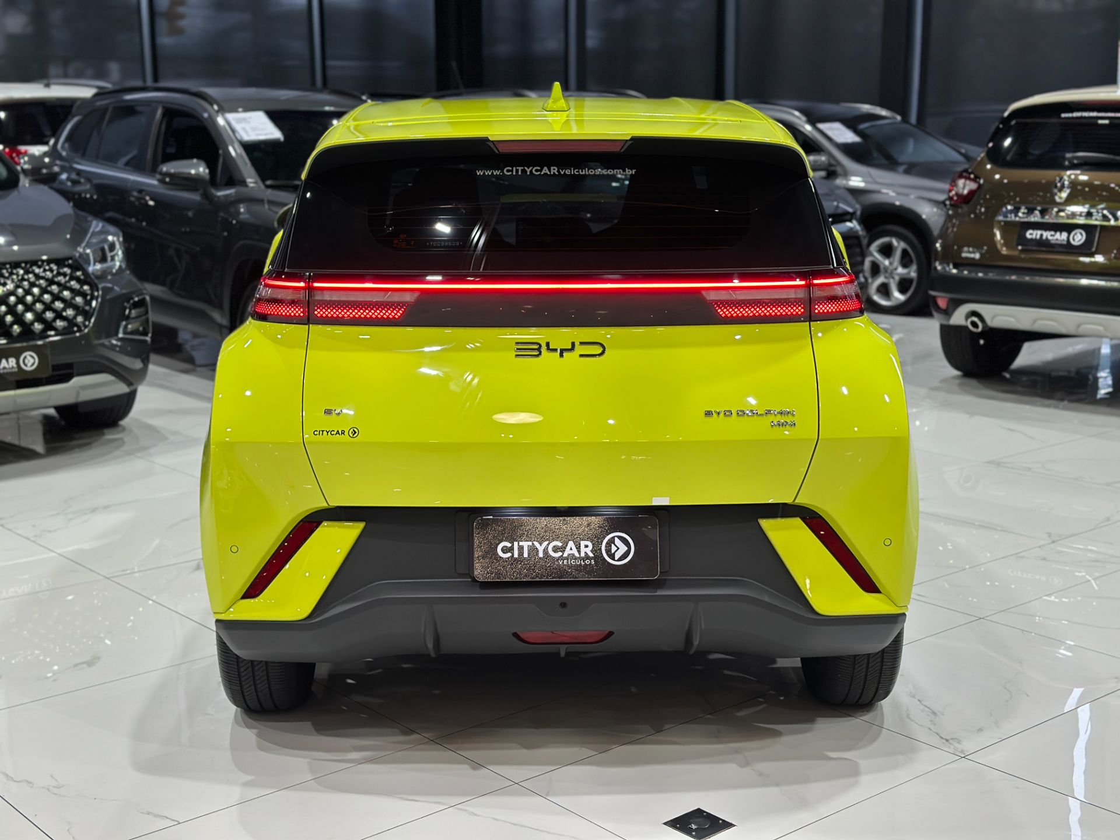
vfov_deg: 30.3
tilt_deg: -11.7
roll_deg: -0.3
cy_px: 420
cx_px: 560
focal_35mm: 48
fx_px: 1553
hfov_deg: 39.7
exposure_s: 1/120
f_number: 1.78
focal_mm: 6.86
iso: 160
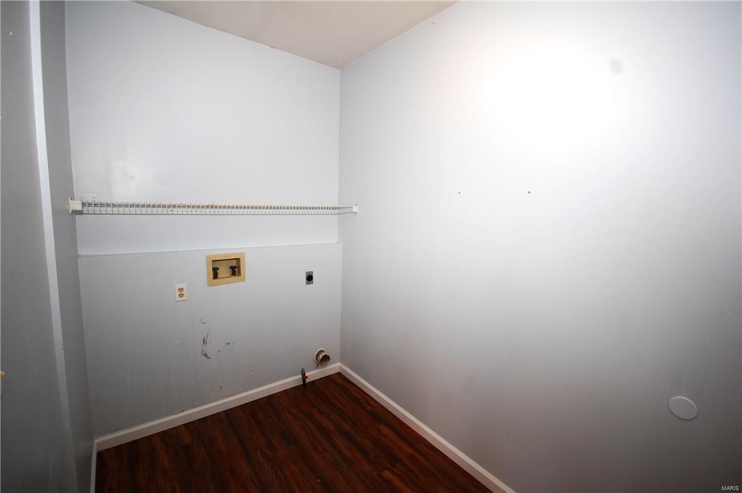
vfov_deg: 77.2
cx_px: 371
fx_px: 309
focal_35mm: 15
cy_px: 246
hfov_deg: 100.5
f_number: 4
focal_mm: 10
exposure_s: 1/60
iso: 200
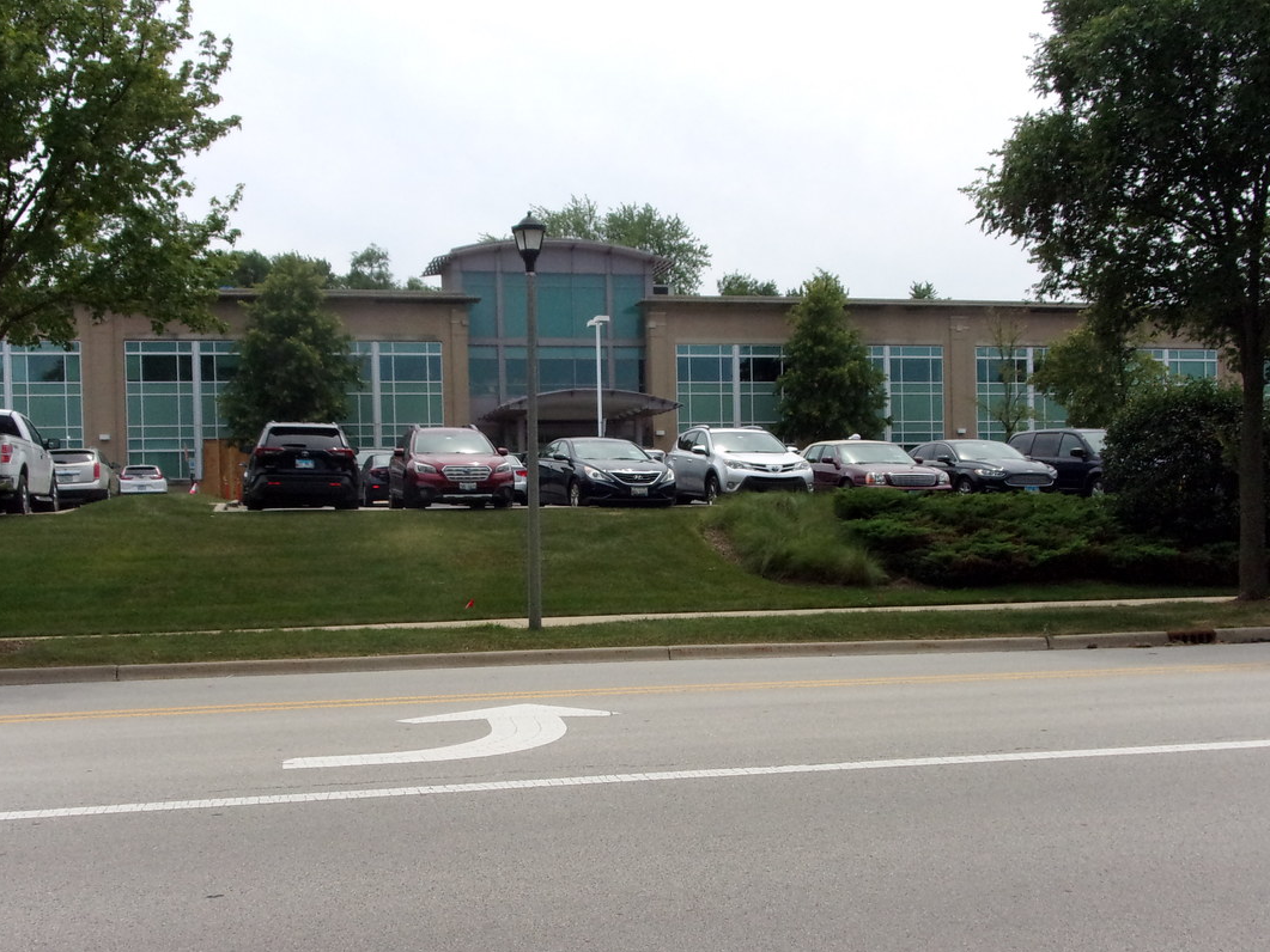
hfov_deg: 49.0
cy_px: 531
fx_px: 1394
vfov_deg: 37.7
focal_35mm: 38
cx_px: 609
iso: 200
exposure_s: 1/240
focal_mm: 5.1
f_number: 10.8
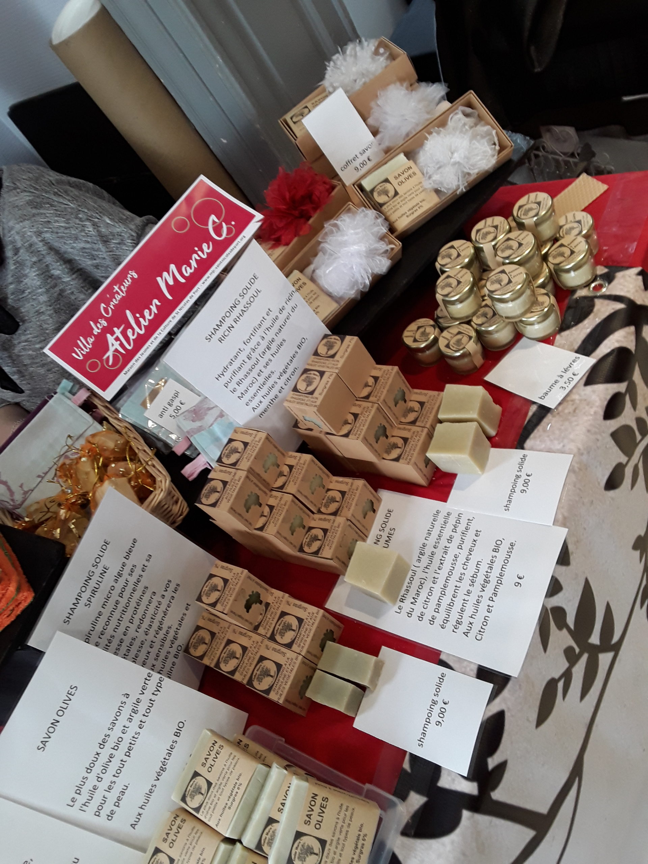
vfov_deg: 65.3
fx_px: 674
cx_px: 324
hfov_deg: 51.4
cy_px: 432
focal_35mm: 27
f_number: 1.9
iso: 64
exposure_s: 1/33
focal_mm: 2.91
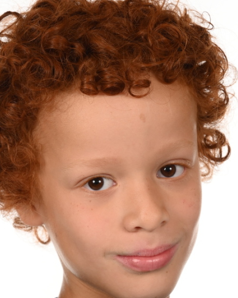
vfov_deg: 11.3
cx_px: 107
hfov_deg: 9.1
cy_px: 218
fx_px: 1498
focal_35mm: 170
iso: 400
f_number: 10
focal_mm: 96
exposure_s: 1/125
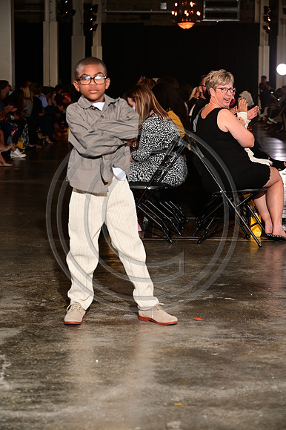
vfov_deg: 22.2
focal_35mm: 92
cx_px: 143
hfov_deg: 14.8
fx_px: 1098
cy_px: 215
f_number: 6.3
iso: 1000
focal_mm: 92
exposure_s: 1/125
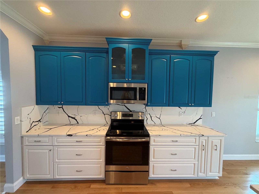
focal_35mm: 14
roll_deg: -1.0
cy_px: 97
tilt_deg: -3.0
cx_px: 130
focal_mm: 2.22
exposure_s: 1/60
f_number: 2.2
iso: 320
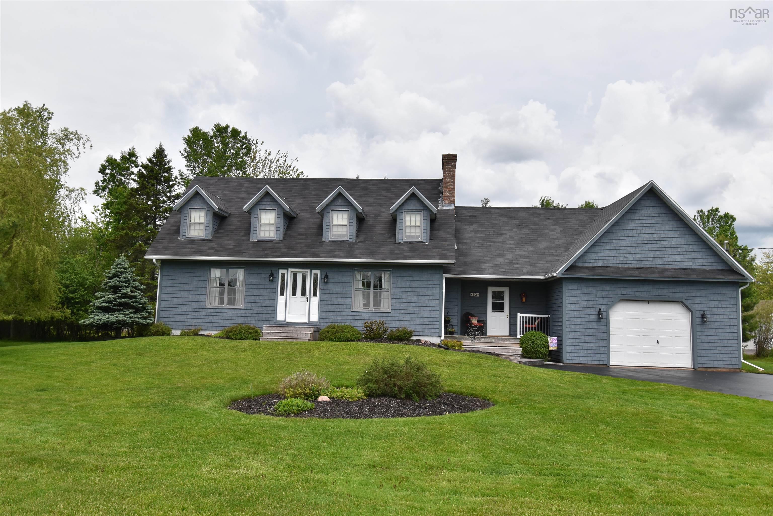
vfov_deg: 47.9
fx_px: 580
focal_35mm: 27
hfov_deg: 67.4
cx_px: 386
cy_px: 258
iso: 200
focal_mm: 18
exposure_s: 1/500
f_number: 11
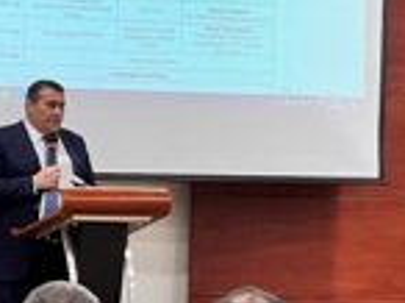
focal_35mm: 211
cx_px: 441
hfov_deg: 9.3
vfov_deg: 7.0
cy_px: 189
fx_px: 2465
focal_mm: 9
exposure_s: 1/50
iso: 160
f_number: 2.8
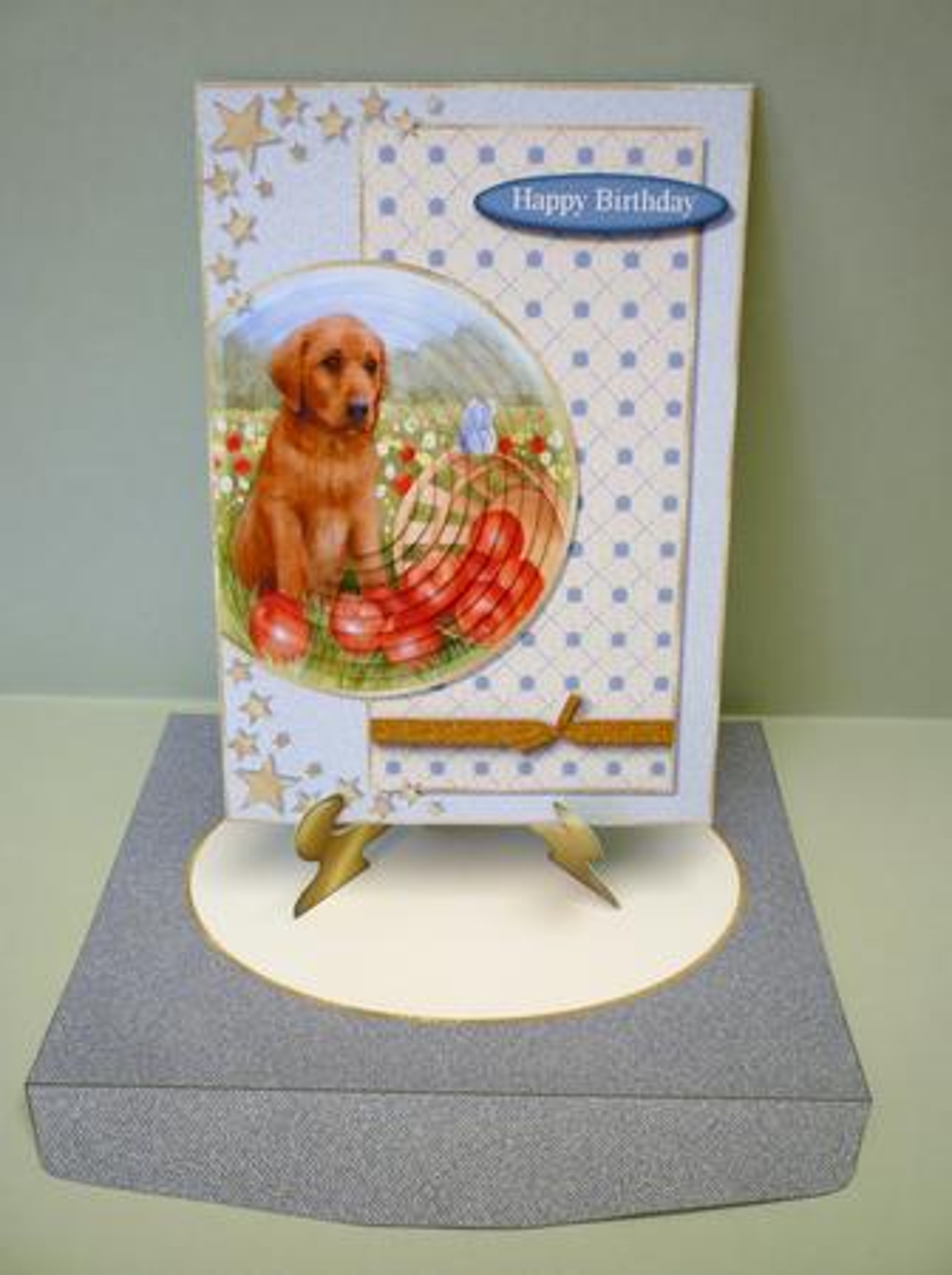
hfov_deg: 48.1
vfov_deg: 61.7
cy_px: 638
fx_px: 1066
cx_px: 476
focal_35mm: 29
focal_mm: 5.2
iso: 80
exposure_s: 1/40
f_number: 3.3
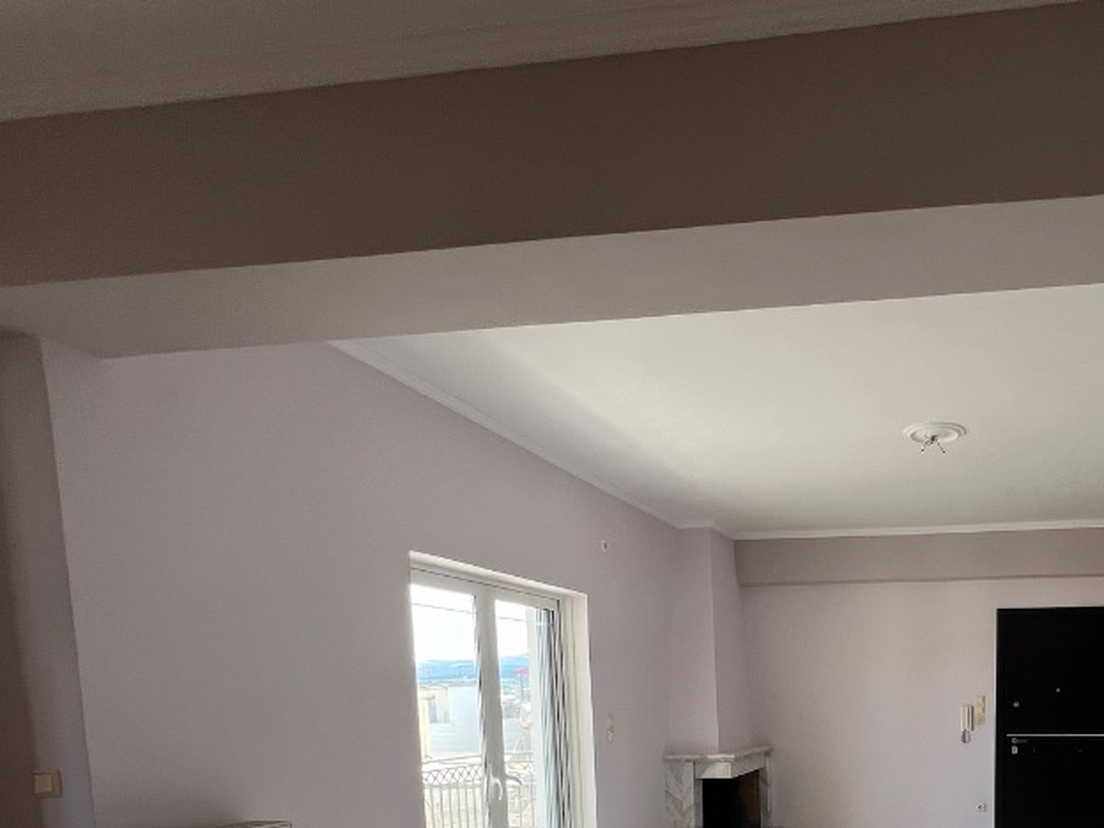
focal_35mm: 25
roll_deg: +0.7
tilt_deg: -5.8
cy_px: 789
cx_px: 886
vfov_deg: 47.5
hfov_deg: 63.3
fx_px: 797
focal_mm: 1.57
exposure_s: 1/132
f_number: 1.8
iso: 32
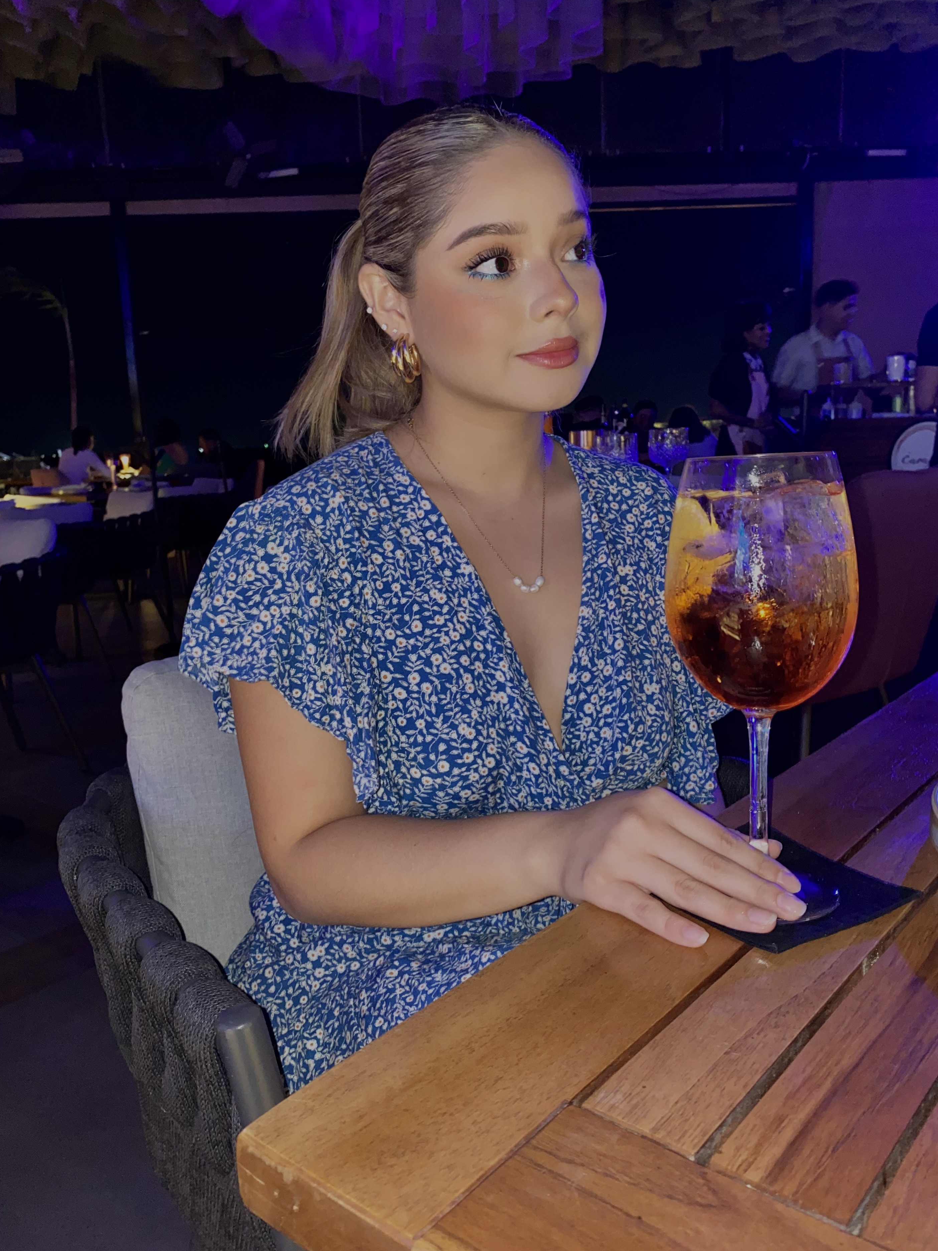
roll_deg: +2.3
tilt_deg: -10.8
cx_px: 438
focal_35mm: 28
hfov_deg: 49.7
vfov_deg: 63.4
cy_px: 649
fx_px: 1012
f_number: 1.8
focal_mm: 4.25
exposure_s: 1/4
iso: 80
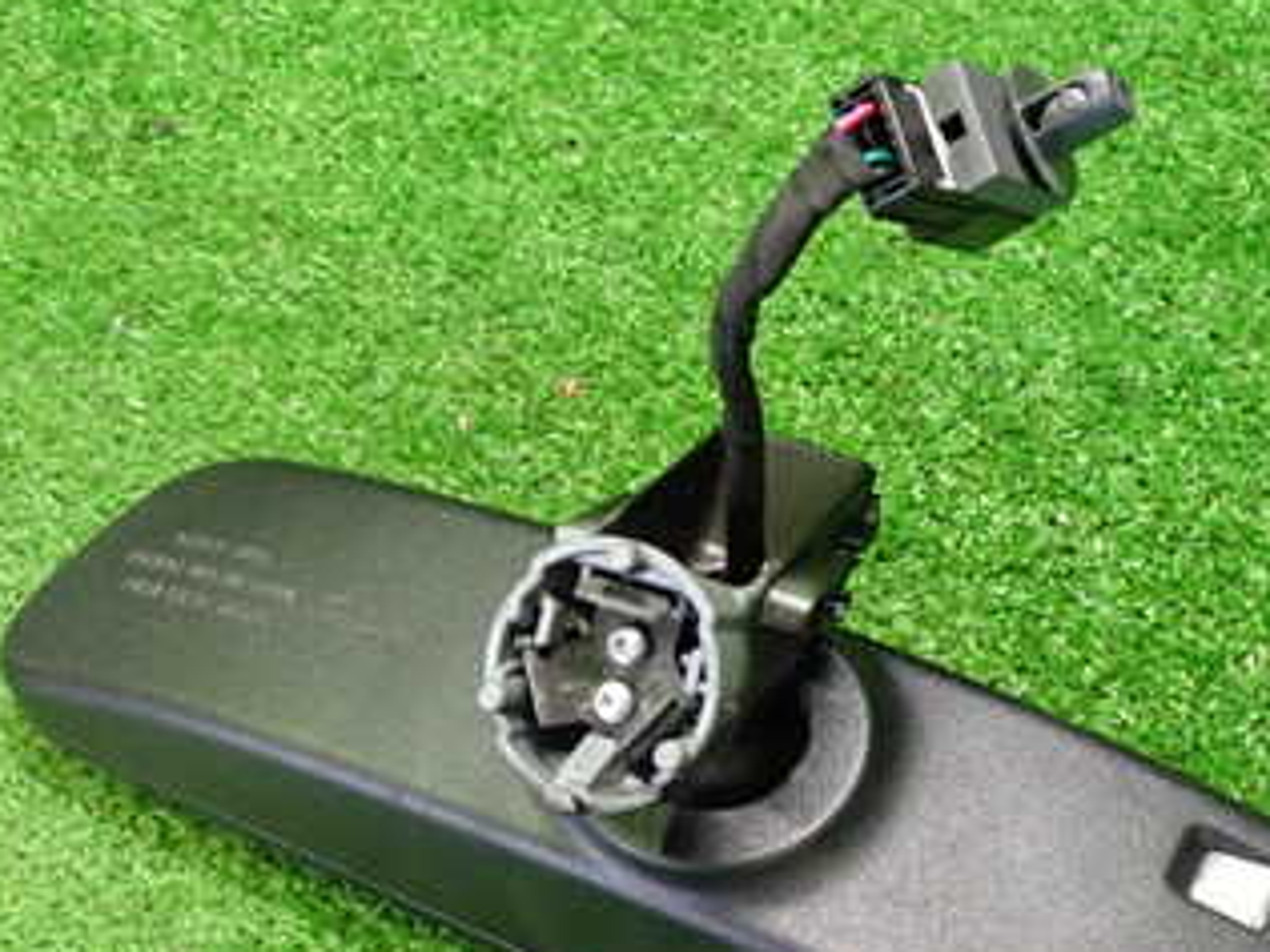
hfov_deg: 33.6
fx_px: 2091
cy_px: 691
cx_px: 780
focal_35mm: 57
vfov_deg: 25.4
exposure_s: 1/30
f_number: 2.3
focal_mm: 5.4
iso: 640
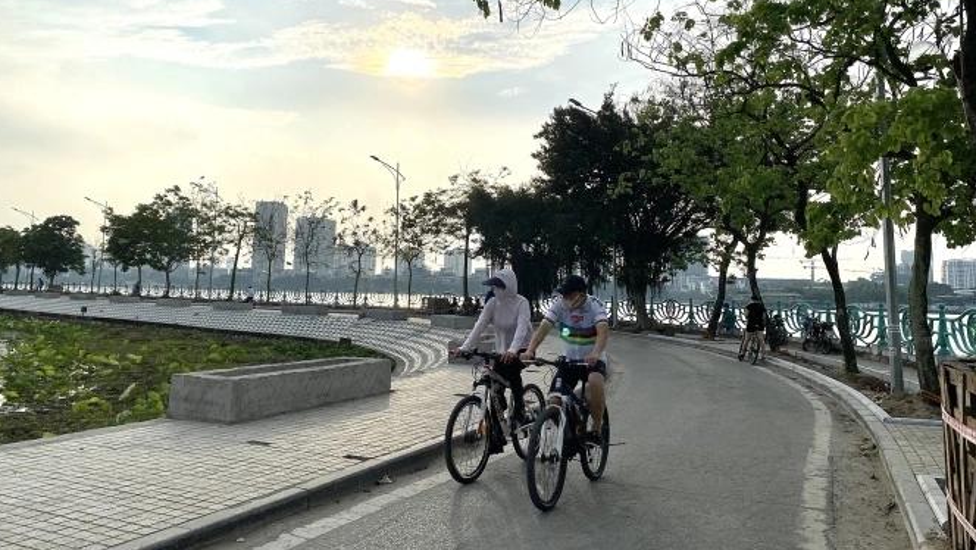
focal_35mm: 29
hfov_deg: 66.0
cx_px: 489
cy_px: 197
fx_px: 751
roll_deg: -2.7
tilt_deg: +7.6
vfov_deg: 39.9
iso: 32
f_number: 1.8
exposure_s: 1/9615
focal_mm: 4.25
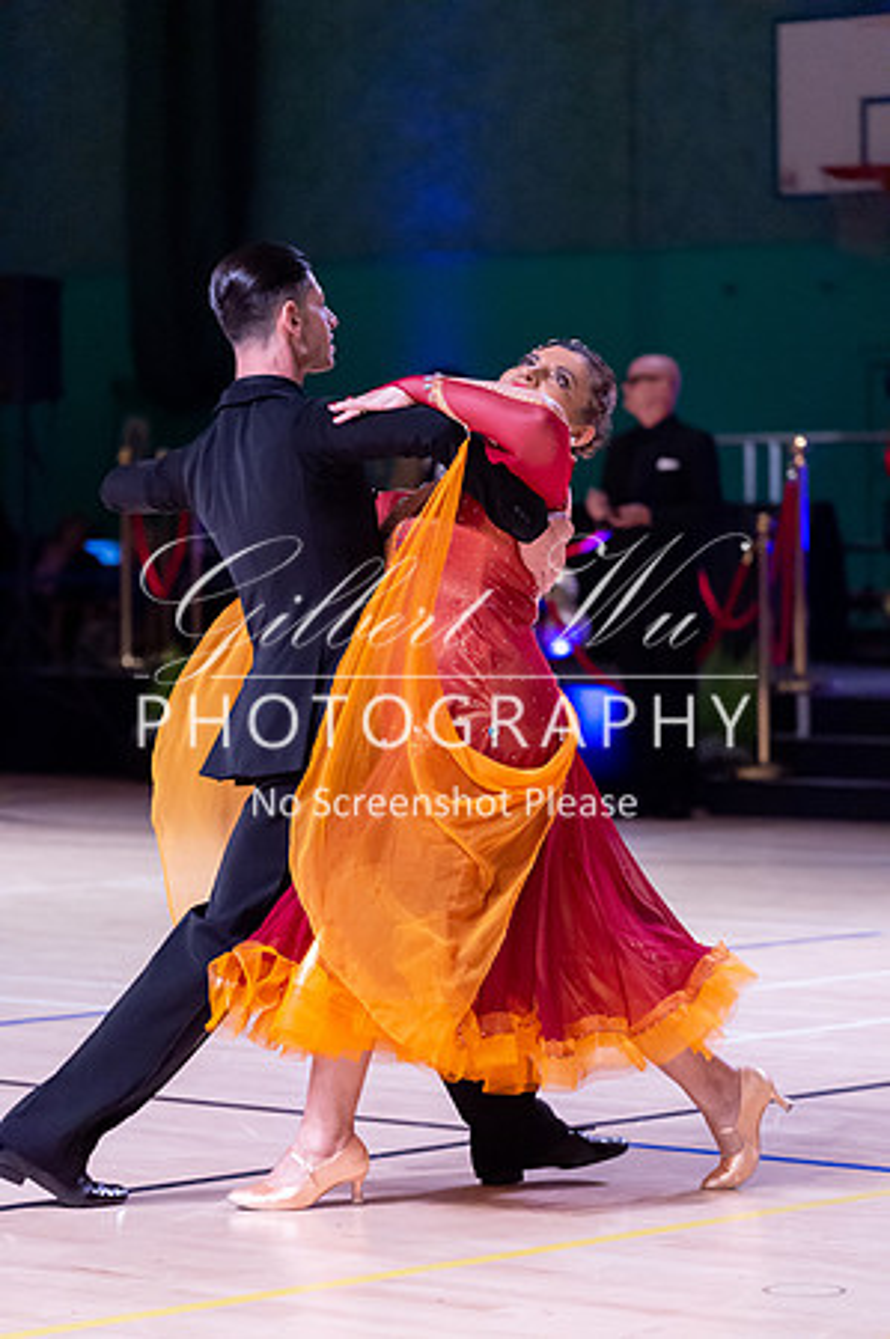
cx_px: 445
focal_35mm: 140
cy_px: 670
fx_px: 5203
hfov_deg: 9.8
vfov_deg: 14.7
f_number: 4
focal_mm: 140
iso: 3200
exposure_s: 1/400
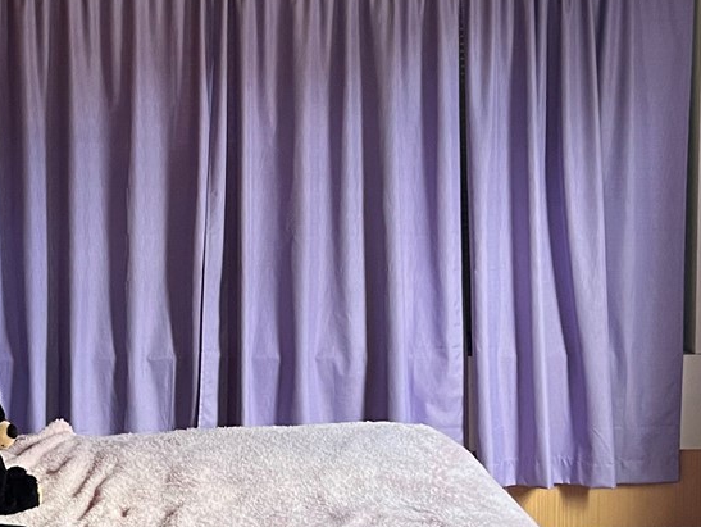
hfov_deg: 25.3
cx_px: 170
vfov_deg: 19.4
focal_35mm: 76
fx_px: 1540
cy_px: 260
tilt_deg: -5.1
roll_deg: +1.0
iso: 320
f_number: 1.5
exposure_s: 1/60
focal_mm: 5.7
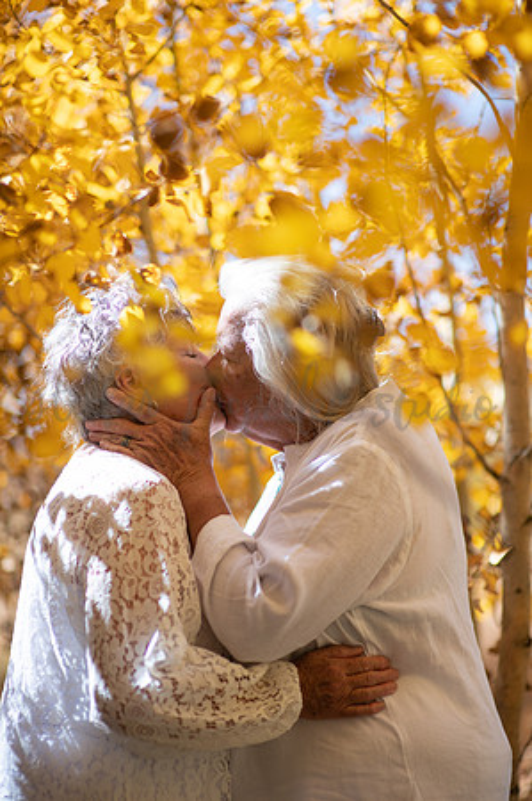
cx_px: 266
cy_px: 400
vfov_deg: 23.9
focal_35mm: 85
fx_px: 1888
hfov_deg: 16.0
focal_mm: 85
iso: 100
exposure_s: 1/2000
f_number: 1.6
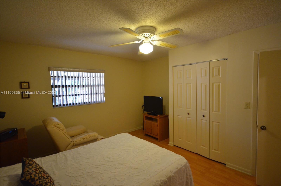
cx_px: 140
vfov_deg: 67.1
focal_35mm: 18
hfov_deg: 90.1
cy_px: 93
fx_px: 140
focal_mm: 12
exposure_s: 1/50
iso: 1600
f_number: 4.5
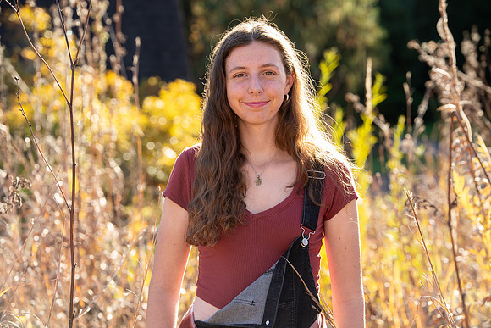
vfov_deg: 10.6
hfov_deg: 15.8
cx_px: 246
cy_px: 164
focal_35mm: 130
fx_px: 1773
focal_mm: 130
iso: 250
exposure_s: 1/200
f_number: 5.6
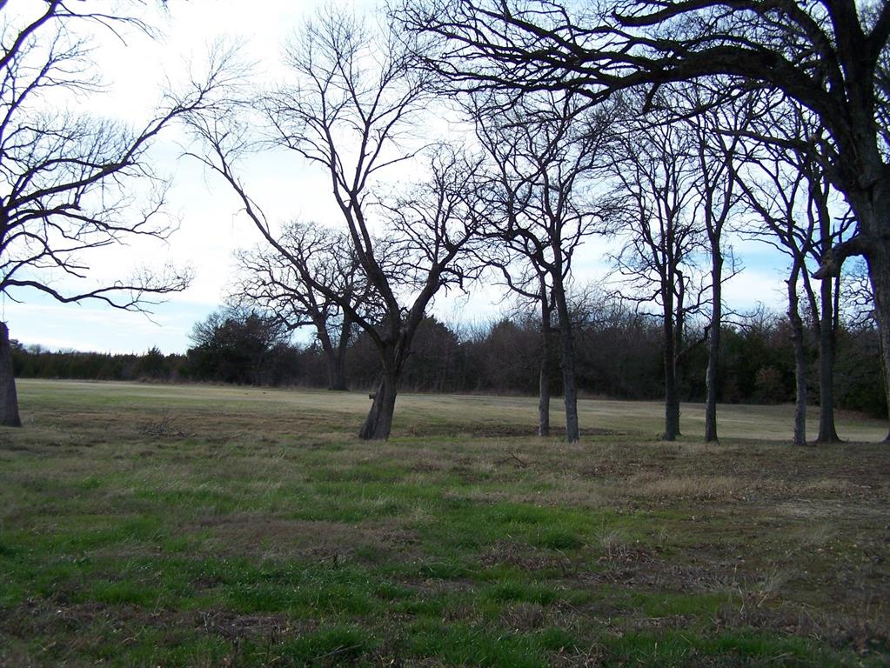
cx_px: 445
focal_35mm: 38
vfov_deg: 37.7
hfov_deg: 49.0
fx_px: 977
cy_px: 334
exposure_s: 1/800
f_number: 2.8
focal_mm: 6.3
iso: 80
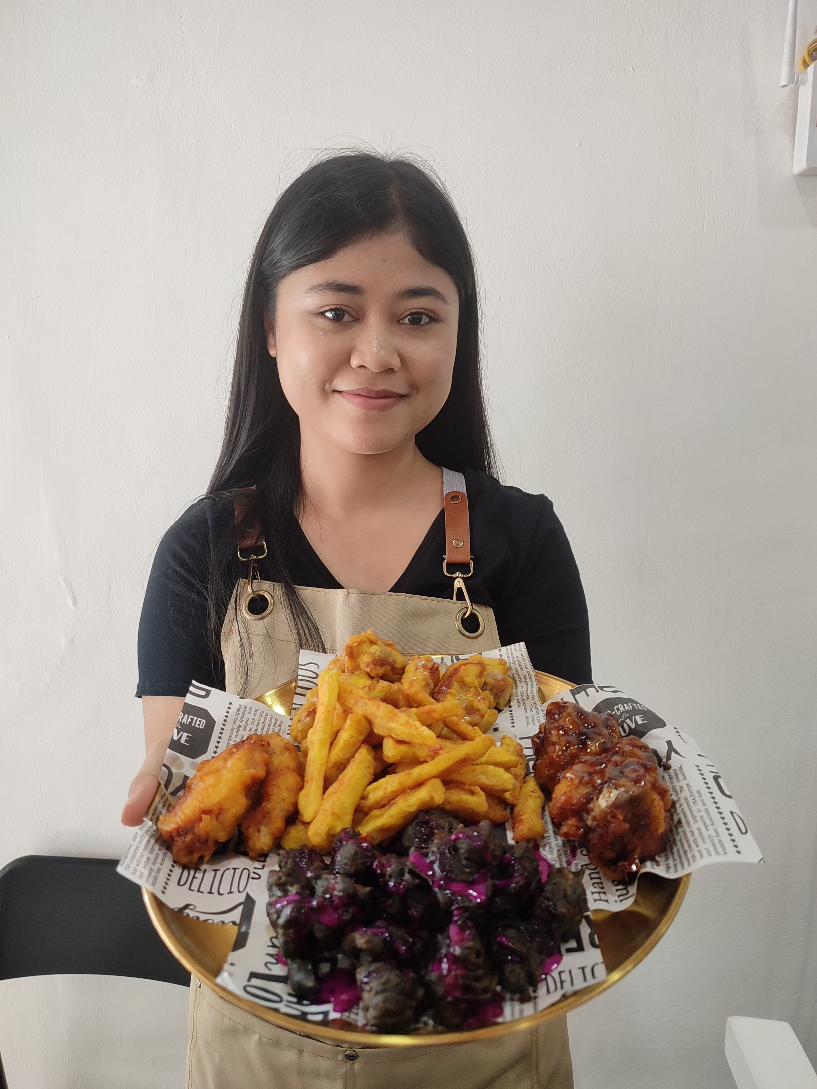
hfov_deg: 54.9
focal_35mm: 25
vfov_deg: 69.4
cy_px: 544
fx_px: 787
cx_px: 408
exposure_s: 1/33
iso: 452
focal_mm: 6.04
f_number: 1.9
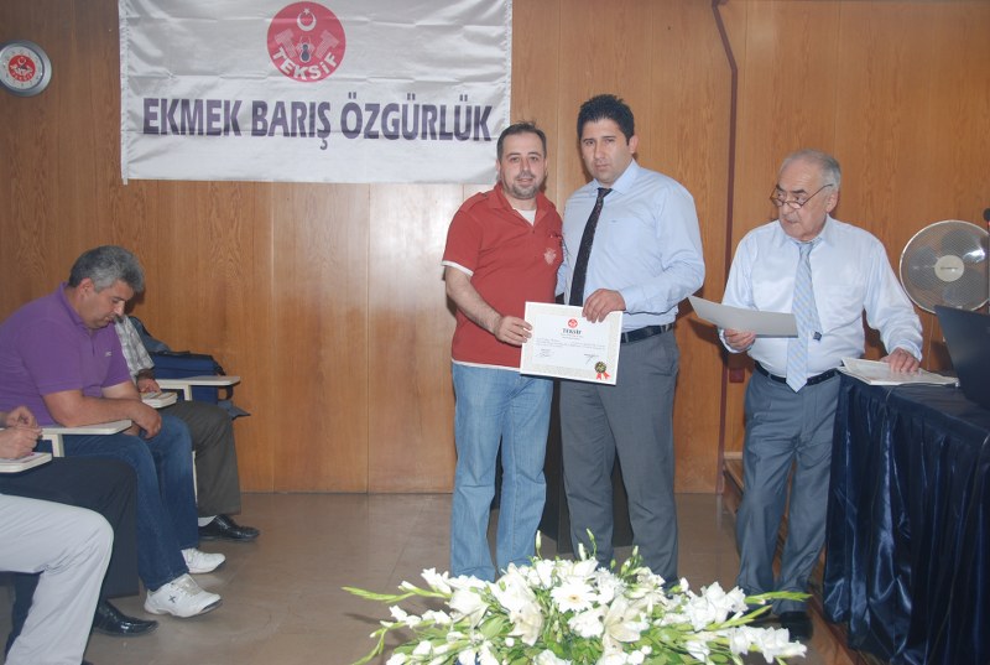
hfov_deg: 49.5
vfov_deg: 34.4
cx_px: 495
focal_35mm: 39
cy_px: 332
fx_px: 1075
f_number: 4
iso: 200
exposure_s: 1/60
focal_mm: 26
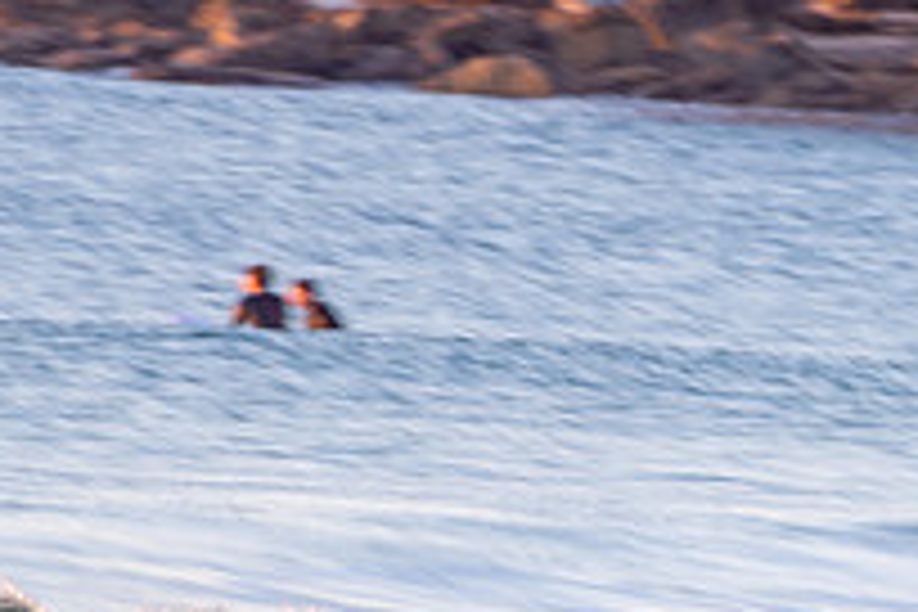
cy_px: 677
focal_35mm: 1425
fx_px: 36335
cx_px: 1076
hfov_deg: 1.4
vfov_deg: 1.0
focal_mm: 500
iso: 64
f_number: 11
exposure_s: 1/10
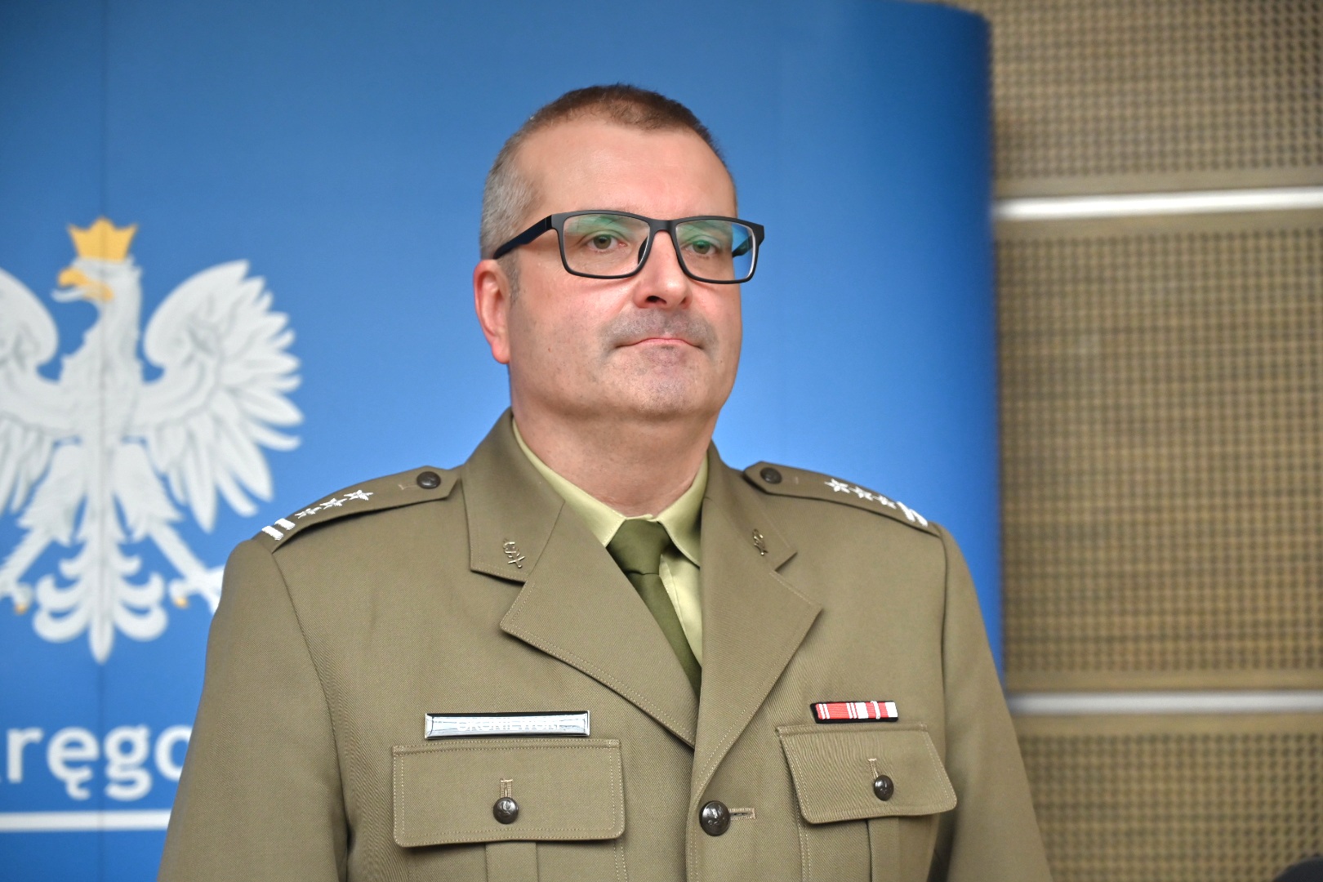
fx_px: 2572
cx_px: 662
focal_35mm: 70
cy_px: 441
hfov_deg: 28.8
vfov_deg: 19.5
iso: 900
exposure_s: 1/200
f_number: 4
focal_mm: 70
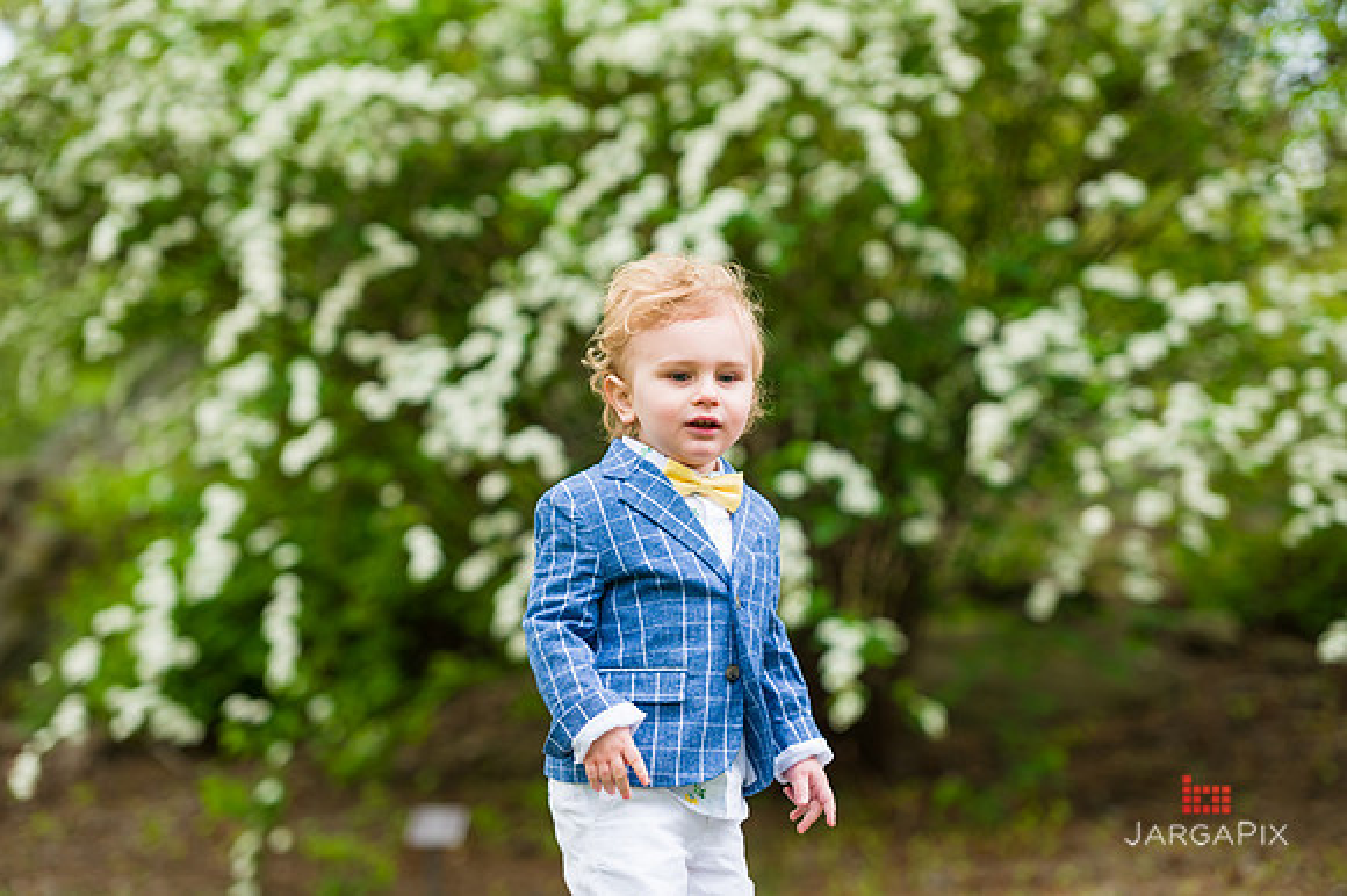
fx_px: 4861
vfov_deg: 10.5
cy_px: 448
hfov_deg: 15.8
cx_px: 674
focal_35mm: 130
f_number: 3.5
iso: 200
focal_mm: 130
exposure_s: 1/320
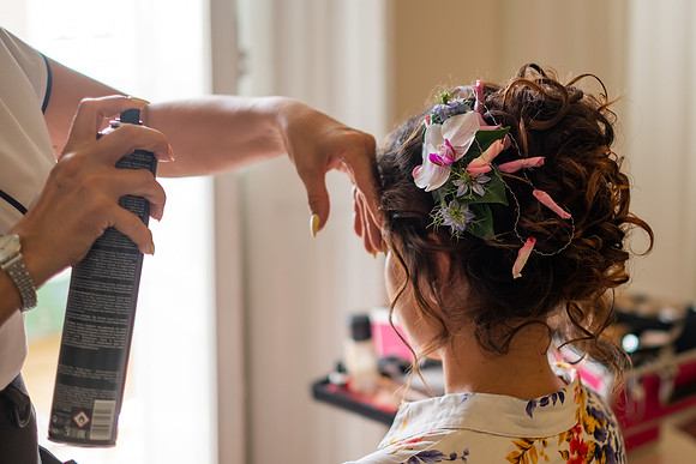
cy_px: 173
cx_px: 436
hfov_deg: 30.2
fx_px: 1285
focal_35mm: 66
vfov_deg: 20.4
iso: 200
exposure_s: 1/125
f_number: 1.6
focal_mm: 35
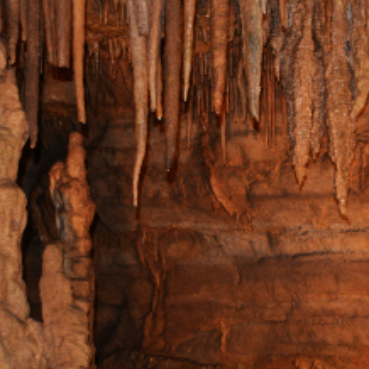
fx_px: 1508
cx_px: 506
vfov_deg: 13.6
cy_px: 417
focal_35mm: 125
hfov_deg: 13.4
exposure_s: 1/2
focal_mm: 32
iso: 800
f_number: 8
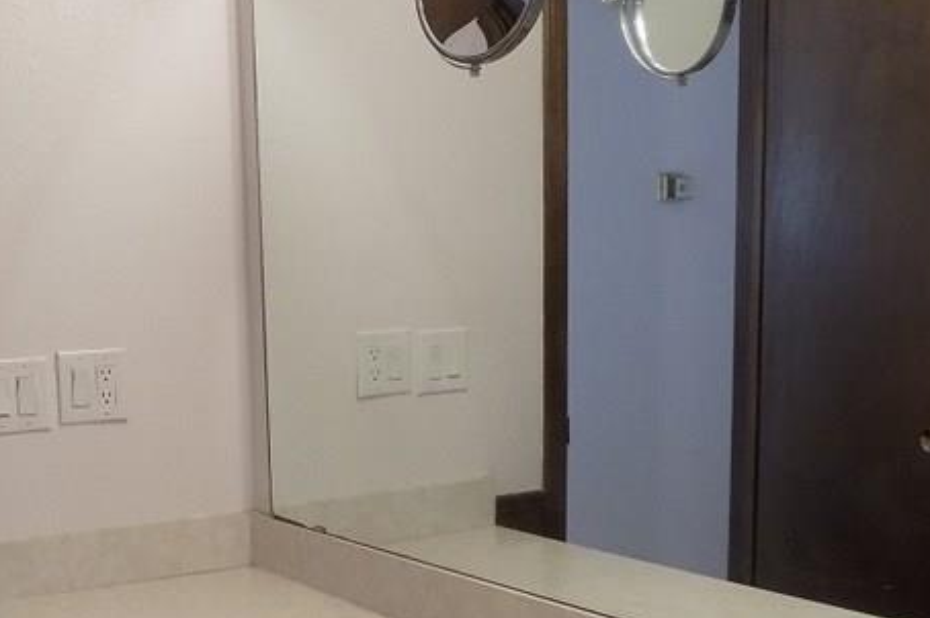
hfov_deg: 36.4
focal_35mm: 54
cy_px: 512
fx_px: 1394
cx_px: 291
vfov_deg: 24.5
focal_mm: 4
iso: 200
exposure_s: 1/30
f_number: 3.1
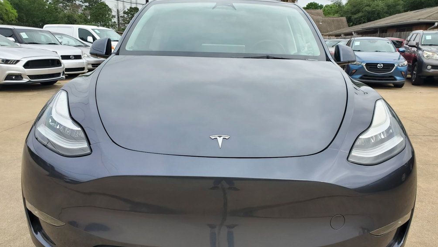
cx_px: 223
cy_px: 149
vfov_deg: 40.0
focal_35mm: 29
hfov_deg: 66.0
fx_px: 337
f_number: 2.4
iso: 50
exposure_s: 1/452
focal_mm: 4.3
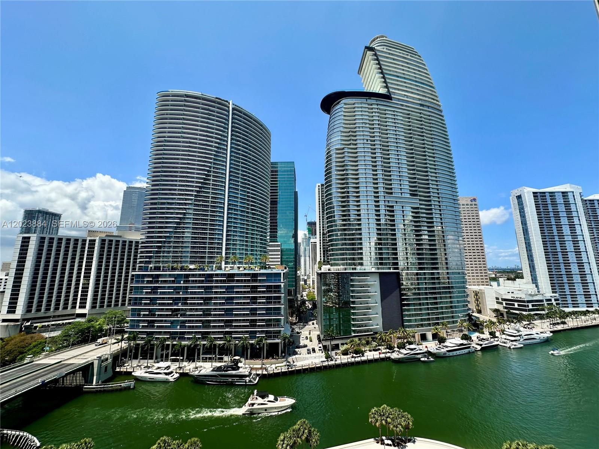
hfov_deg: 102.1
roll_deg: +0.4
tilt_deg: +11.3
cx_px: 300
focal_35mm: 14
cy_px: 224
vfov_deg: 85.7
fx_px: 242
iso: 50
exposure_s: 1/1304
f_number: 2.2
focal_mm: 2.22
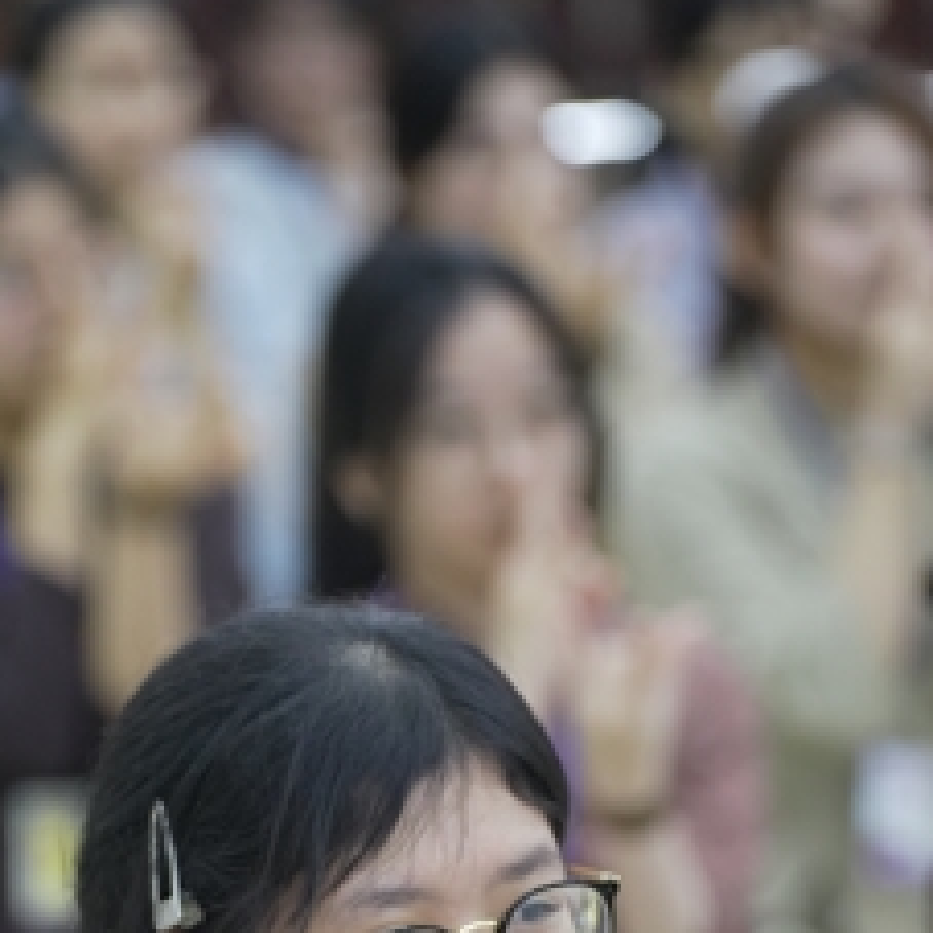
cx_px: 364
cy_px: 1274
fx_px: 8386
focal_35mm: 275
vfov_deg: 6.3
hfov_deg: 6.4
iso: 2500
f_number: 2.8
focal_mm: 113
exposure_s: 1/125
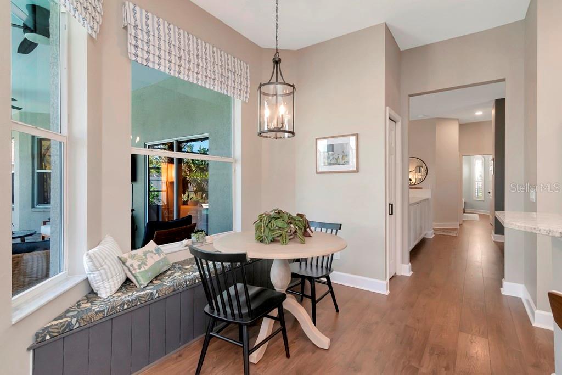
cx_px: 281
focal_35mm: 16
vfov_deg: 72.1
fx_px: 258
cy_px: 188
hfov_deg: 95.0
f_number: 7.1
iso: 800
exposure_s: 1/40
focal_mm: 11
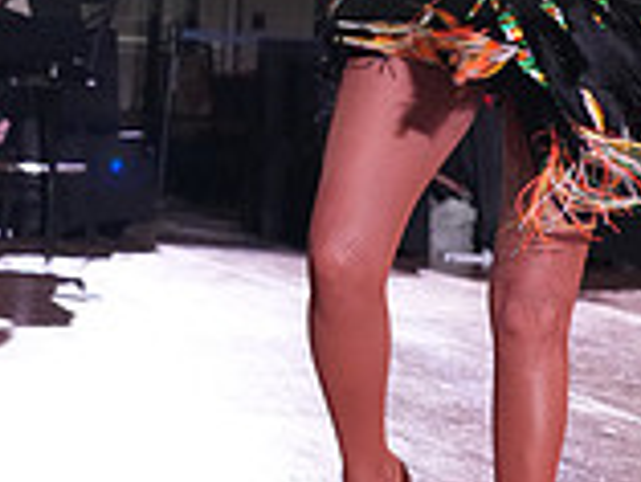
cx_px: 92
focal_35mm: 174
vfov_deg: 8.4
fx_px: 3225
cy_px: -118
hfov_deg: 11.3
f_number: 5
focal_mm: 49
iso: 5000
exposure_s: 1/320
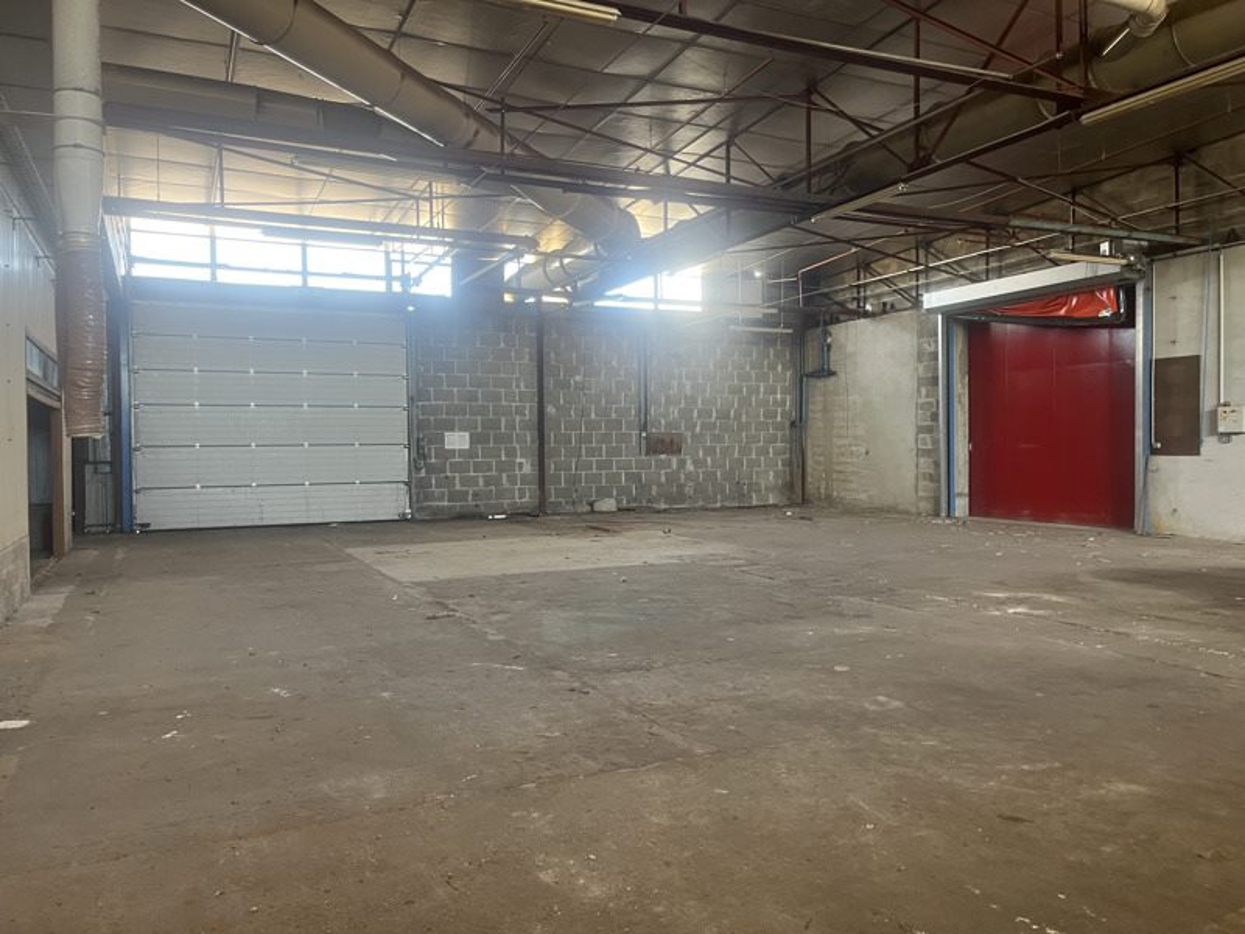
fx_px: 935
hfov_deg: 67.3
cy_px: 467
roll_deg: +0.8
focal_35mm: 26
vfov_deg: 53.1
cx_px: 622
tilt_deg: -1.3
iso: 125
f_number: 1.6
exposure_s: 1/68
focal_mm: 5.1
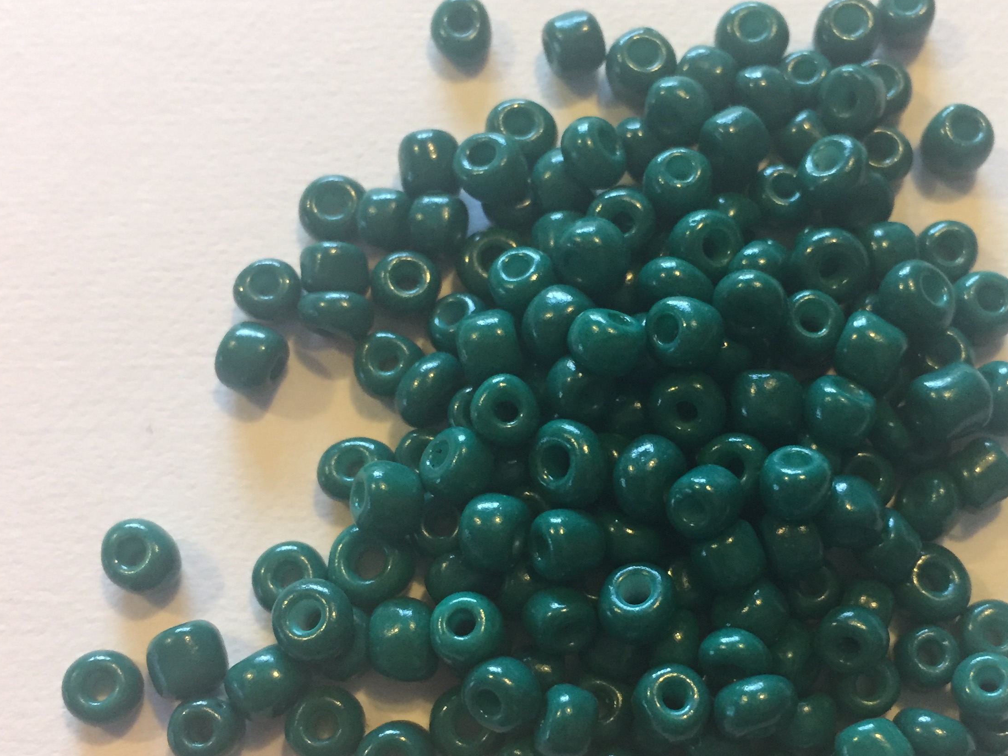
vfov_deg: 33.5
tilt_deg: -77.9
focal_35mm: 43
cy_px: 454
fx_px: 1252
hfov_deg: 43.4
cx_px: 647
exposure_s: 1/33
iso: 250
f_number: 2.2
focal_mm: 4.15
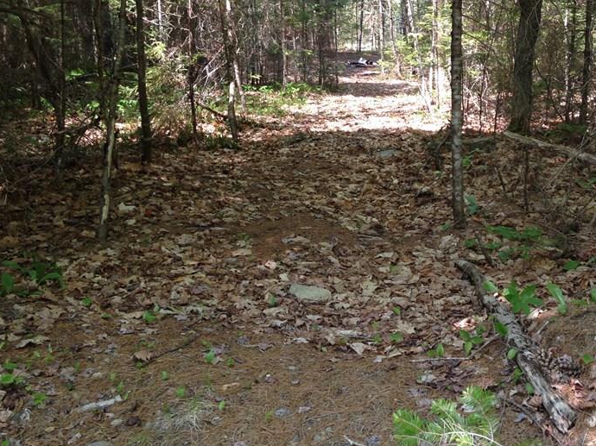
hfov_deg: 38.7
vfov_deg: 29.4
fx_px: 843
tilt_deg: -8.0
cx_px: 363
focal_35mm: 49
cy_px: 137
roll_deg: +1.8
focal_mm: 4.12
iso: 50
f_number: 2.4
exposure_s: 1/120
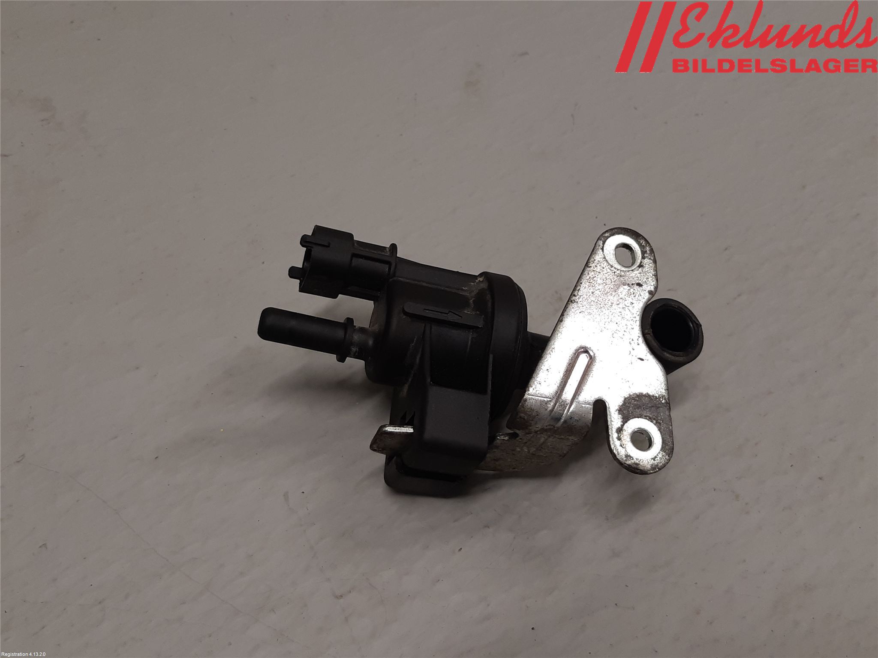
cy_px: 329
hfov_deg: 67.3
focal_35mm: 26
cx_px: 439
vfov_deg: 53.1
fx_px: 659
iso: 50
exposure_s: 1/50
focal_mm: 3.93
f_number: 1.7
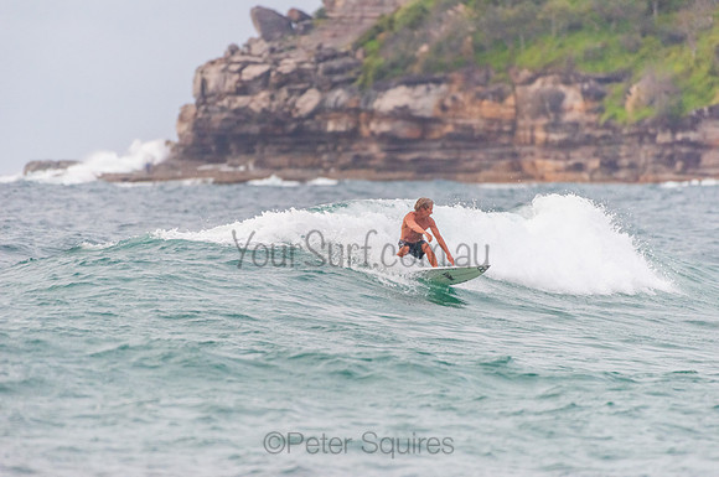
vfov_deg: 2.7
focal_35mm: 501
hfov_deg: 4.1
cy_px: 238
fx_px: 9987
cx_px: 360
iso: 1800
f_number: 5.6
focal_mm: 500
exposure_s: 1/1600
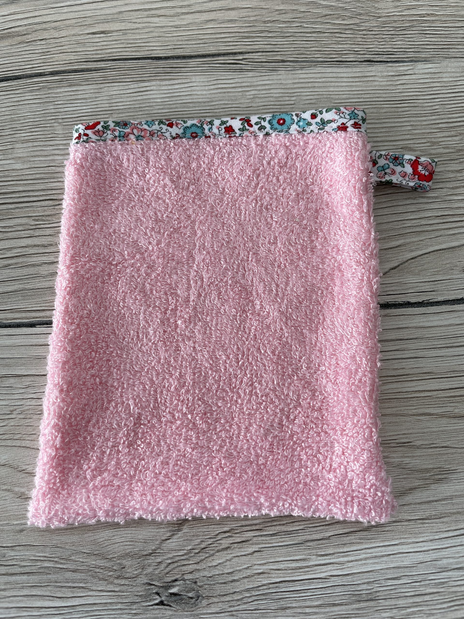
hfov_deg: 53.1
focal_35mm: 26
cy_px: 310
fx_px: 465
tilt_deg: -78.5
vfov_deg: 67.3
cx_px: 232
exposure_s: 1/121
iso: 64
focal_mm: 4.2
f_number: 1.6
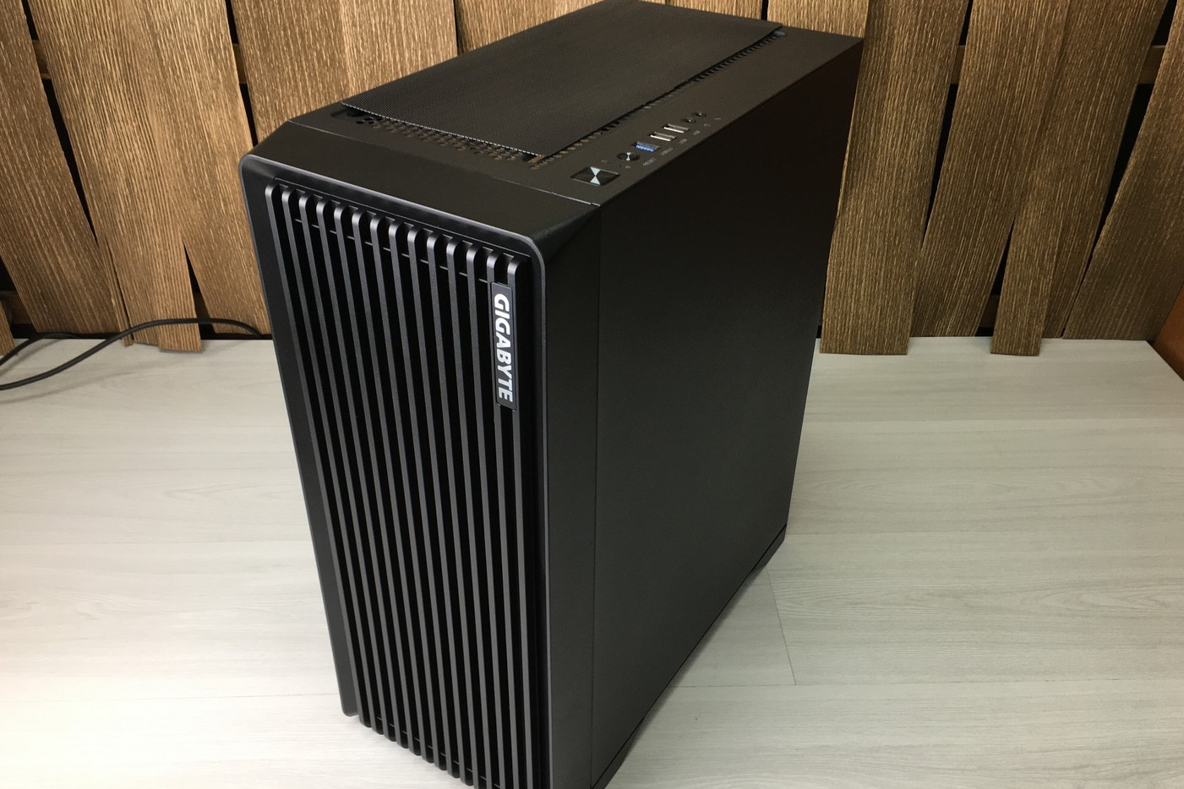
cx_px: 602
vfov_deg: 42.3
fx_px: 1019
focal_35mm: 31
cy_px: 429
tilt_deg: -34.7
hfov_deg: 60.3
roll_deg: -0.3
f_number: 2.2
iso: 32
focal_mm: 4.15
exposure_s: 1/50
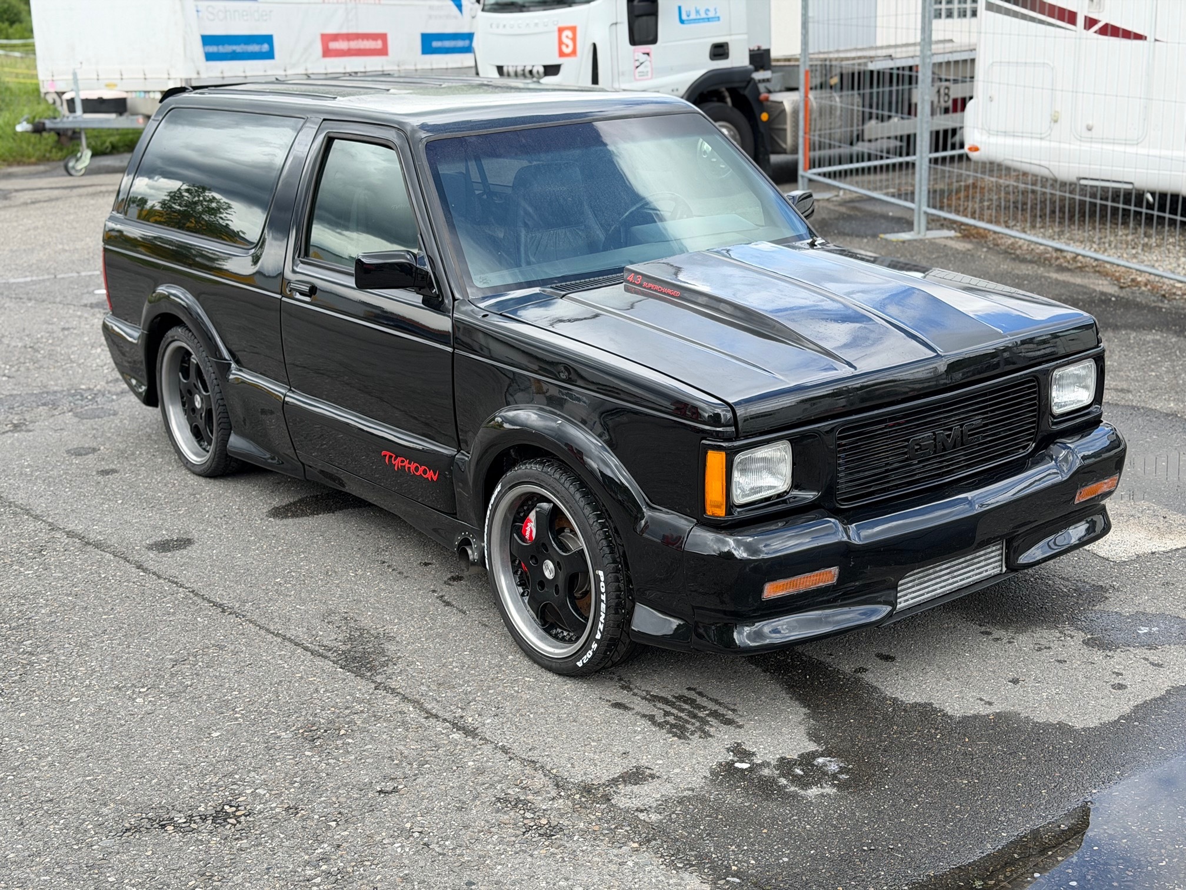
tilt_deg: -16.7
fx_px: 1645
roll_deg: +3.3
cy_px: 445
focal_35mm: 48
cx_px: 593
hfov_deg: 39.7
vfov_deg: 30.3
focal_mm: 6.76
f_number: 1.78
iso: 80
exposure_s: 1/1456
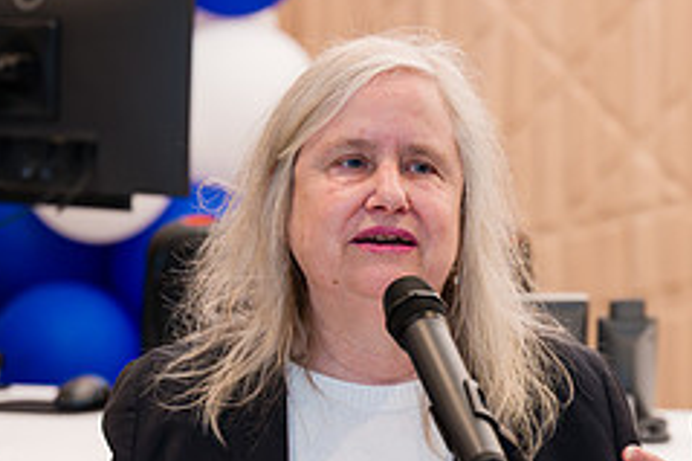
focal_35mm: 202
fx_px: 3880
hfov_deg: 10.2
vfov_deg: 6.8
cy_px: 403
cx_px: 400
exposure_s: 1/200
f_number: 3.2
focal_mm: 78
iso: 400
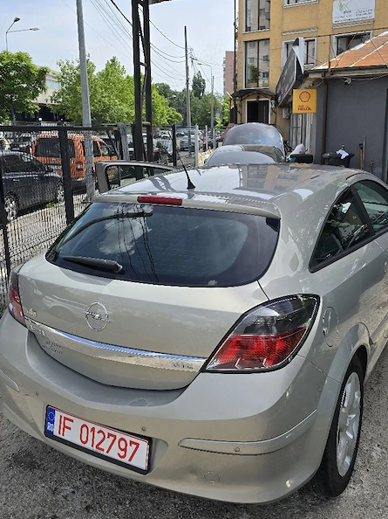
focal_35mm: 31
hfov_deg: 45.1
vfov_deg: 58.1
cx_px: 236
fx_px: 464
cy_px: 223
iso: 12
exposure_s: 1/714
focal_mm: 6.3
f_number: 1.7
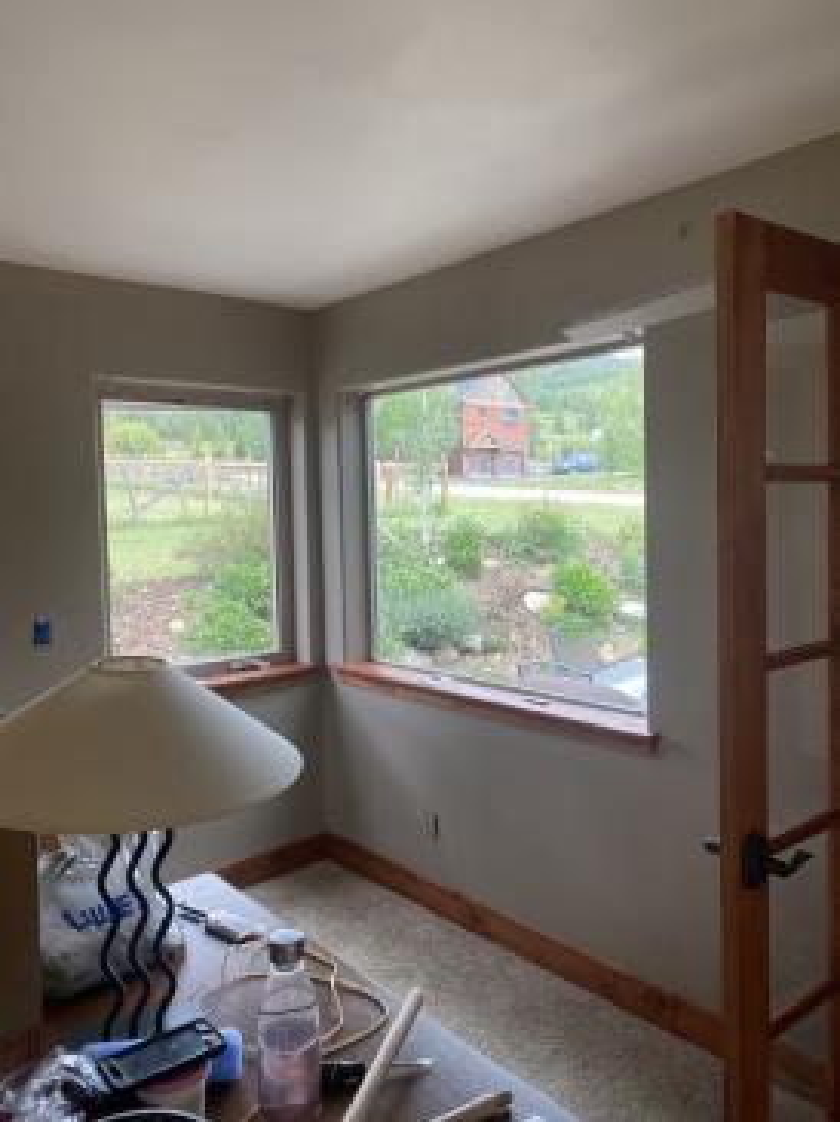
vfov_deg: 67.3
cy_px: 561
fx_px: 842
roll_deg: +0.4
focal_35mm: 26
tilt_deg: -1.7
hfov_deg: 53.0
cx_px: 420
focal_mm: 4.25
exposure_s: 1/121
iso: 100
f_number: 1.8
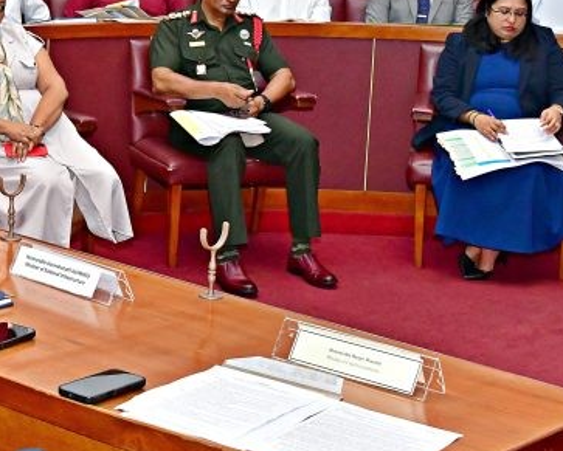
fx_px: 1367
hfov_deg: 21.7
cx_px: -101
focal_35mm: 82
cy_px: 50
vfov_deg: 18.5
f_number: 5.6
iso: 3200
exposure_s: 1/160
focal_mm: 31
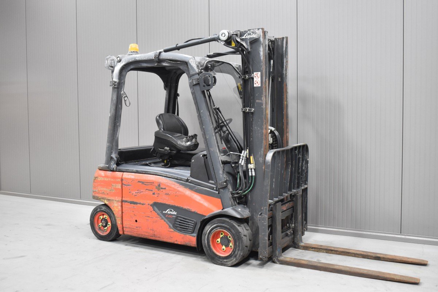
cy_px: 146
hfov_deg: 51.3
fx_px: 456
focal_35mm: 38
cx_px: 219
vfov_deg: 35.5
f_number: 4.5
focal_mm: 25
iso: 1600
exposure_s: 1/30
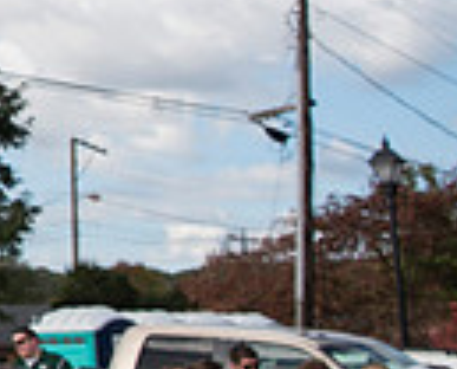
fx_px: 1370
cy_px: -16
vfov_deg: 15.0
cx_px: -482
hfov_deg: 15.0
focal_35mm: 101
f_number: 4.5
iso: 250
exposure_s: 1/1250
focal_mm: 24
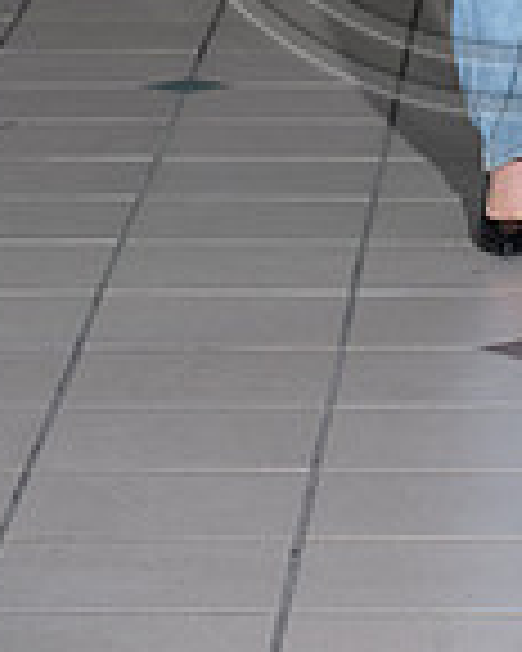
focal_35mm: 326
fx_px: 6296
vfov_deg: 5.9
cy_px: -337
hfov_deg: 4.7
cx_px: 536
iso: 1250
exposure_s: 1/160
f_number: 6.3
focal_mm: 112
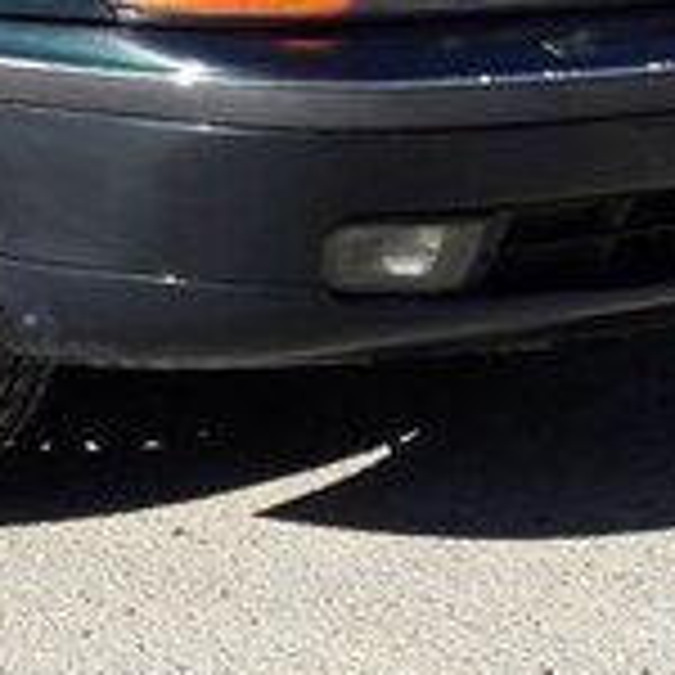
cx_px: -405
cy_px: -92
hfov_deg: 14.6
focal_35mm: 109
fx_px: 2405
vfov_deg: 15.5
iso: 40
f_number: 1.9
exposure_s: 1/1157
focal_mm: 3.7
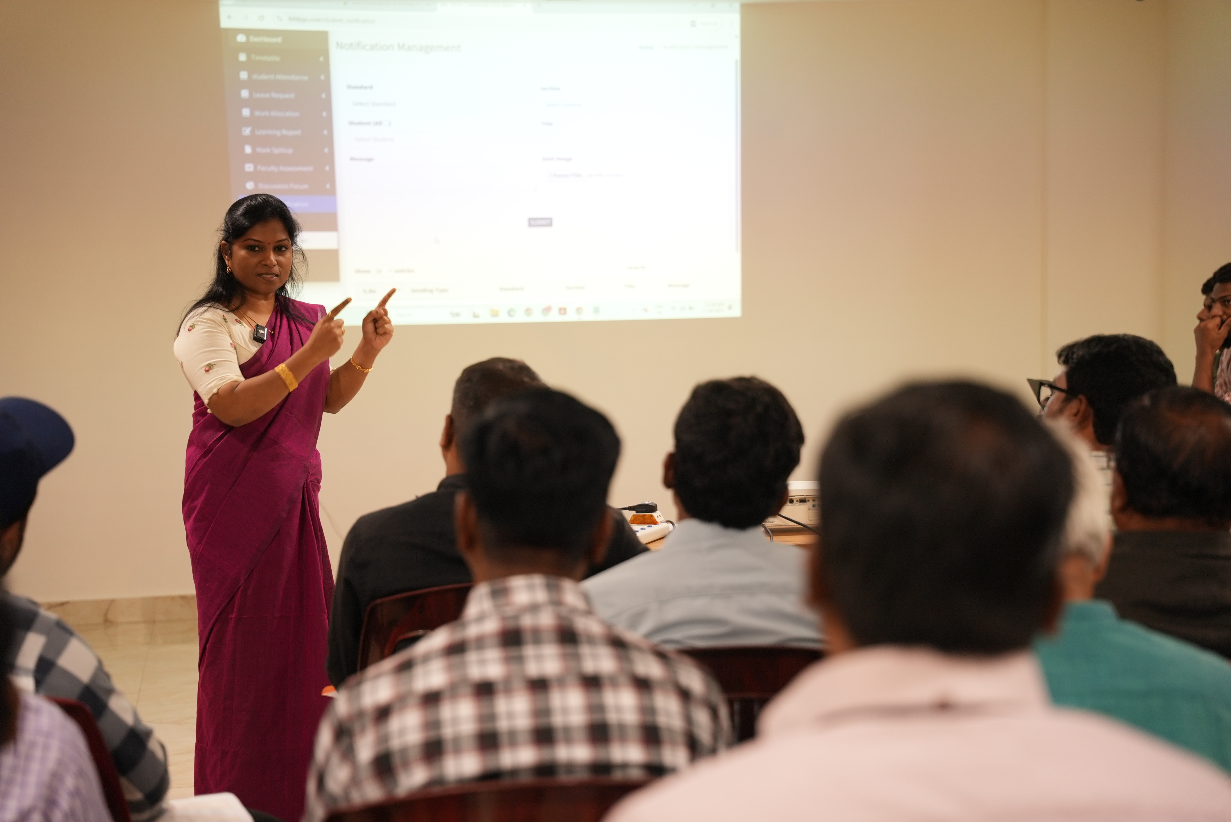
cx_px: 616
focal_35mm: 70
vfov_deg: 19.5
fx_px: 2395
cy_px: 411
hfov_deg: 28.8
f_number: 2.8
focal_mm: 70
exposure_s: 1/80
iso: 1250
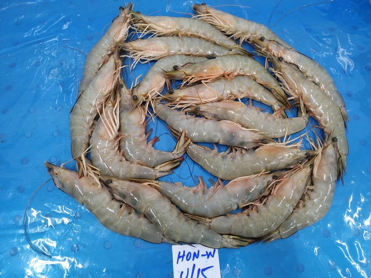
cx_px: 185
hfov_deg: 69.4
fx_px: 268
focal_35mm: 25
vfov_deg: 54.9
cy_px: 141
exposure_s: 1/25
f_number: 1.9
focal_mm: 3.94
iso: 250
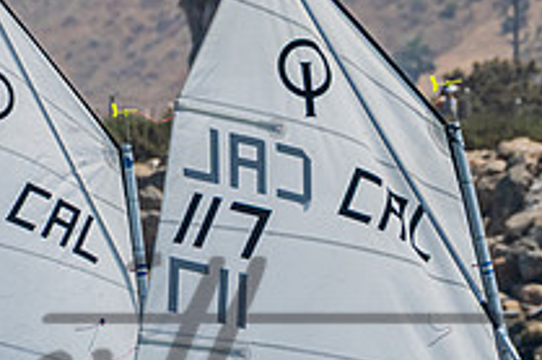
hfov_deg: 2.1
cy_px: 436
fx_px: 14742
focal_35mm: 980
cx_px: 44
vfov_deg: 1.4
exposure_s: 1/1250
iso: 320
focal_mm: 290
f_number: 8
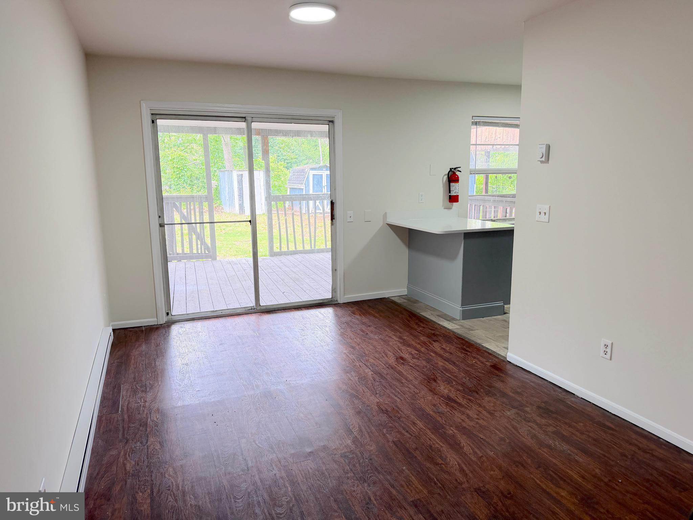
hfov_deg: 71.6
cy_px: 260
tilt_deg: -9.4
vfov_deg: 56.8
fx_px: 480
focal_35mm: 24
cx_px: 346
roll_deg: +1.1
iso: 200
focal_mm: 6.76
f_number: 1.78
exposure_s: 1/152
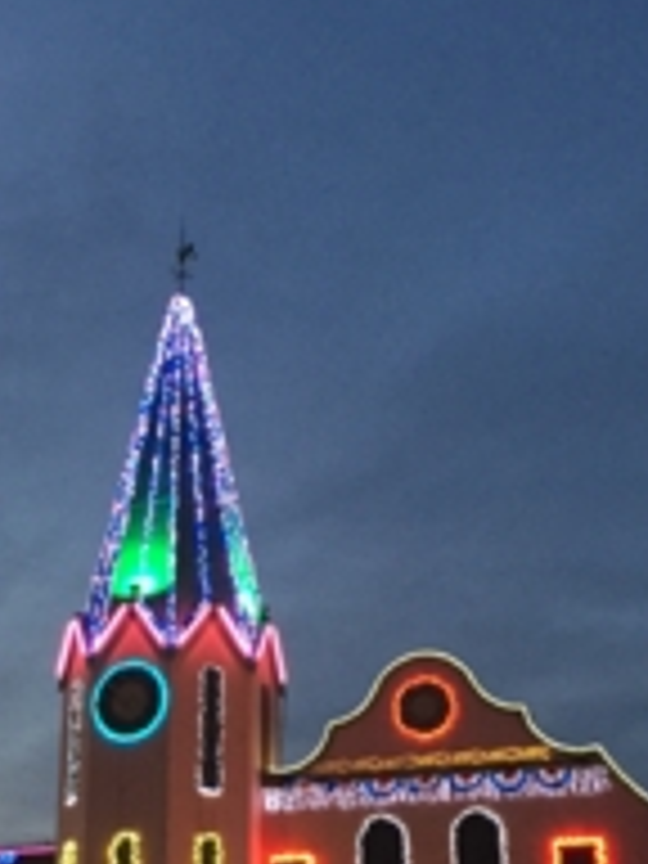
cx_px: 153
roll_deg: -1.9
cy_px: 464
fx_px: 1697
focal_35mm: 68
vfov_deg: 28.6
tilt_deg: +25.4
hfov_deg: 21.4
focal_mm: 4.15
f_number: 2.2
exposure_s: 1/24
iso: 250
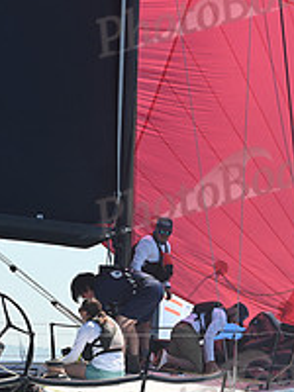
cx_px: -4
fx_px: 2208
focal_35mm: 195
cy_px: 317
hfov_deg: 7.6
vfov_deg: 10.1
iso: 320
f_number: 5.6
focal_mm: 70
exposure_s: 1/1000
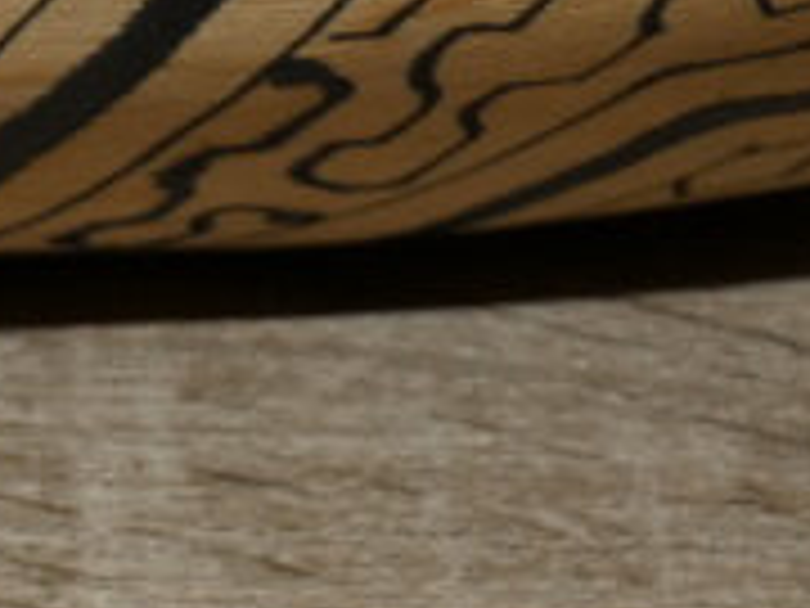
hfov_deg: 21.2
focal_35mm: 89
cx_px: -20
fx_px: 2083
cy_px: 635
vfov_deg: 16.2
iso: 80
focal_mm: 5.3
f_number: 3.3
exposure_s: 1/60
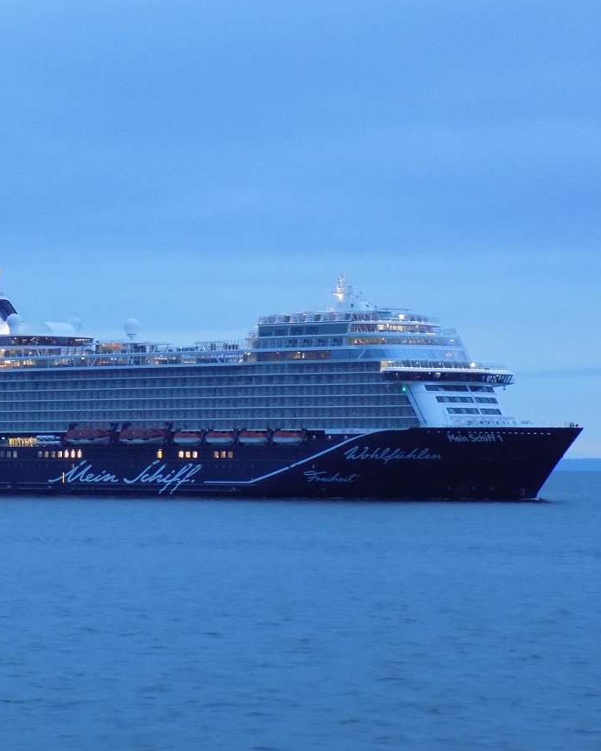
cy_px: 377
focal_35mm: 140
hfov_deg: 11.0
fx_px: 3113
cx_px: 155
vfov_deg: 13.8
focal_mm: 19.1
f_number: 4.7
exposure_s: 1/4
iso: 400
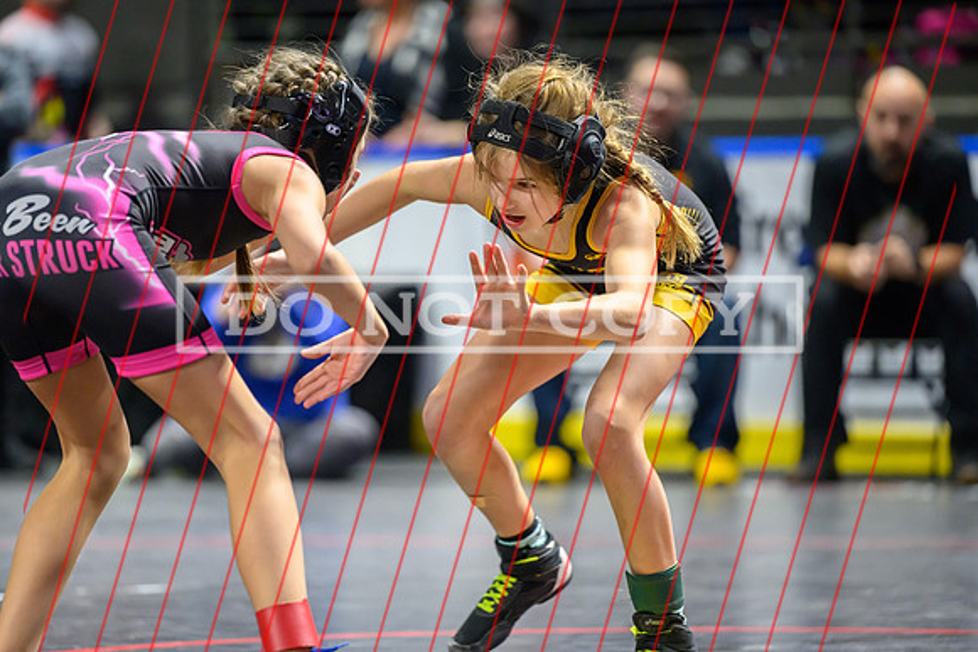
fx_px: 5479
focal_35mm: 202
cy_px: 326
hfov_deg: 10.2
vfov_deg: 6.8
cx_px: 489
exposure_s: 1/800
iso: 5000
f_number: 2.8
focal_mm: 190
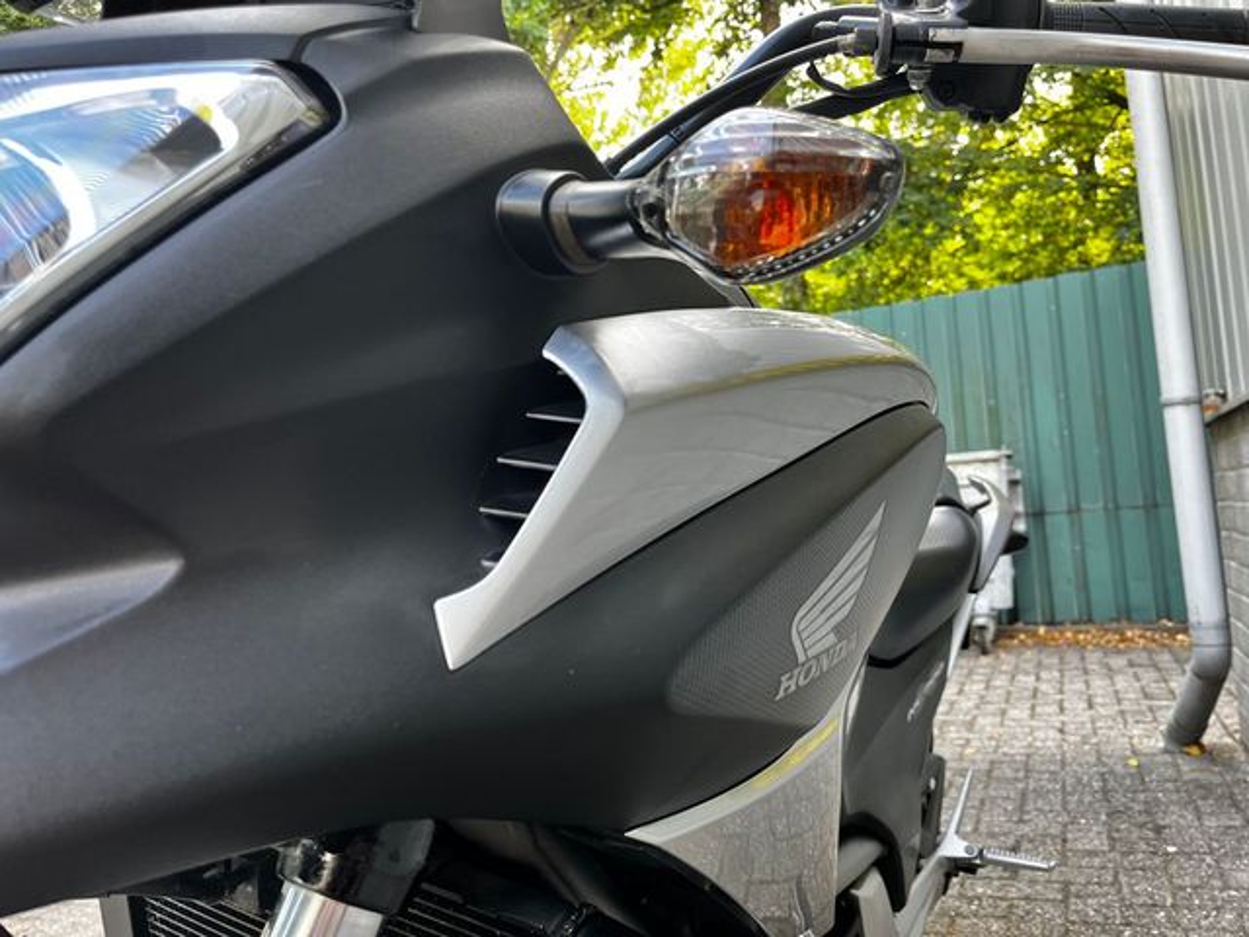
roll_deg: +2.8
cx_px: 624
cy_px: 468
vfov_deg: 53.1
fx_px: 938
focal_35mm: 26
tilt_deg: +3.4
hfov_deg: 67.3
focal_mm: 5.1
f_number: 1.6
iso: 100
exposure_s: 1/122
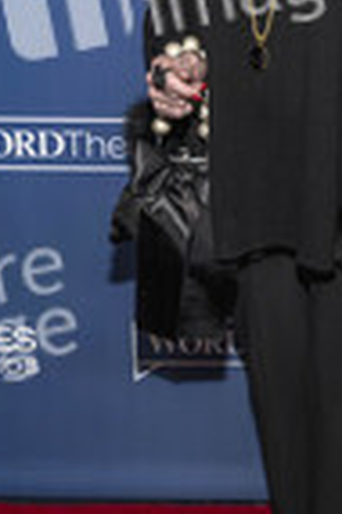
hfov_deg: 16.7
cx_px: 284
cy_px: 155
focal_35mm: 81
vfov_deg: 24.9
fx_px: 1157
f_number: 5.6
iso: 800
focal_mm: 29
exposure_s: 1/200
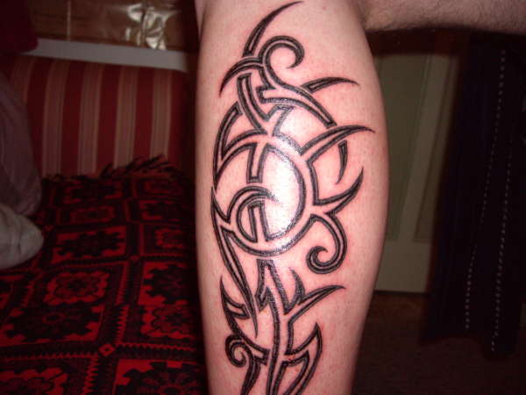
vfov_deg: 37.7
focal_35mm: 38
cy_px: 198
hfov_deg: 49.0
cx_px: 263
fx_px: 577
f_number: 2.7
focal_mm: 6.2
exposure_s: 1/40
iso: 200
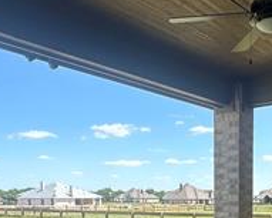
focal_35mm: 55
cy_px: 258
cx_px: 185
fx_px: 443
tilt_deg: -5.3
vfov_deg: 25.1
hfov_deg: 33.8
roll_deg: -0.7
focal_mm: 2.22
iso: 40
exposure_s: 1/1006
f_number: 2.2
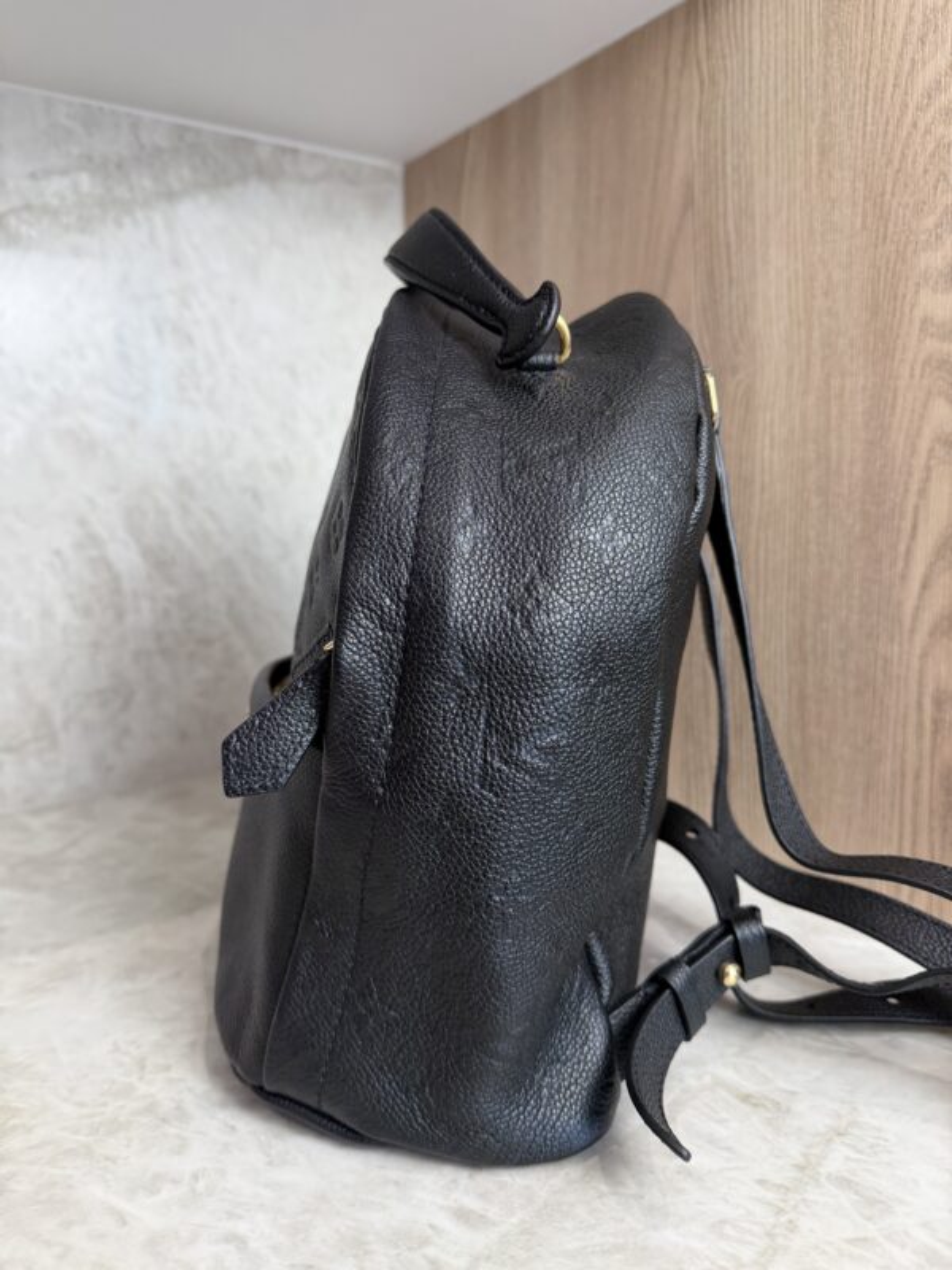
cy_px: 635
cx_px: 476
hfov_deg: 56.8
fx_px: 880
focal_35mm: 24
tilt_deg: -8.2
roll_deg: +0.8
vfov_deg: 71.6
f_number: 1.78
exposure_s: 1/120
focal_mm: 6.76
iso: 160
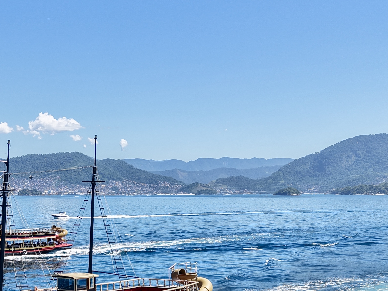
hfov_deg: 31.0
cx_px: 89
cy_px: 251
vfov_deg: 23.5
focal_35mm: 61
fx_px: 684
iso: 150
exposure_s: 1/2500
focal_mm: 8.67
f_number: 1.8
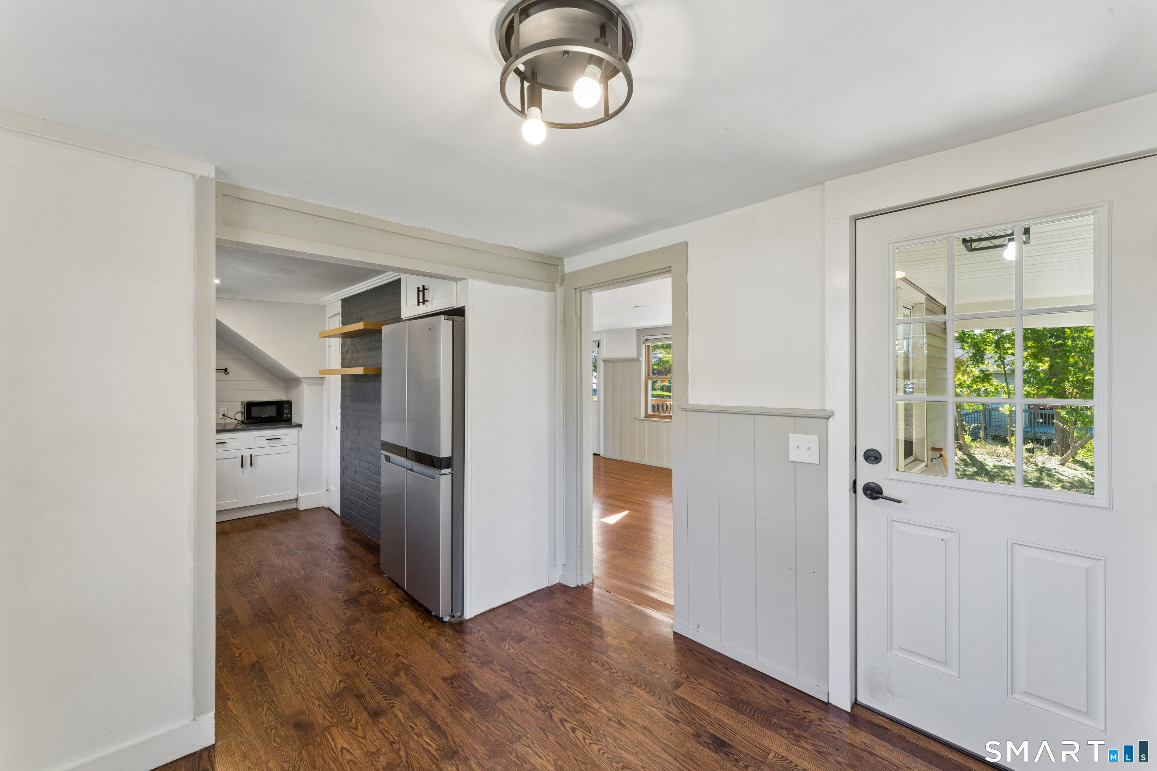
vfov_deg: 81.2
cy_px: 386
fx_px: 450
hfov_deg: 104.3
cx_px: 578
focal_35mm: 14
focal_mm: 14
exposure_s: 1/10
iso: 400
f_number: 13
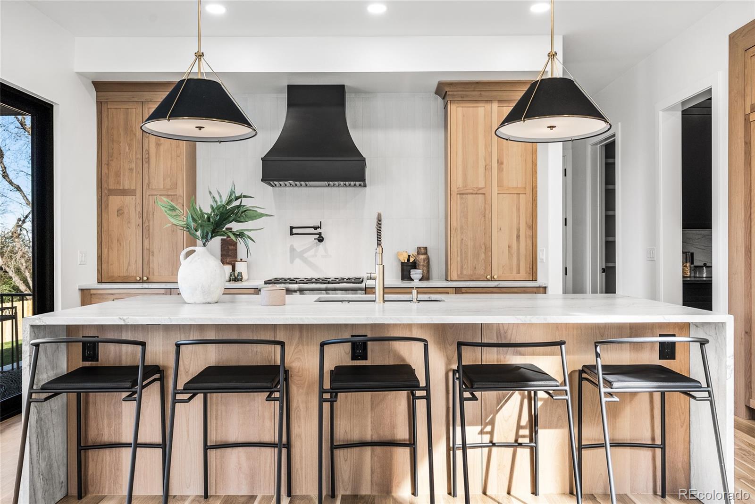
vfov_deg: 49.6
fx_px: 545
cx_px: 378
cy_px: 252
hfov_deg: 69.4
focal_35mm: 26
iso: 800
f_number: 8
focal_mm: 26
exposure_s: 1/13
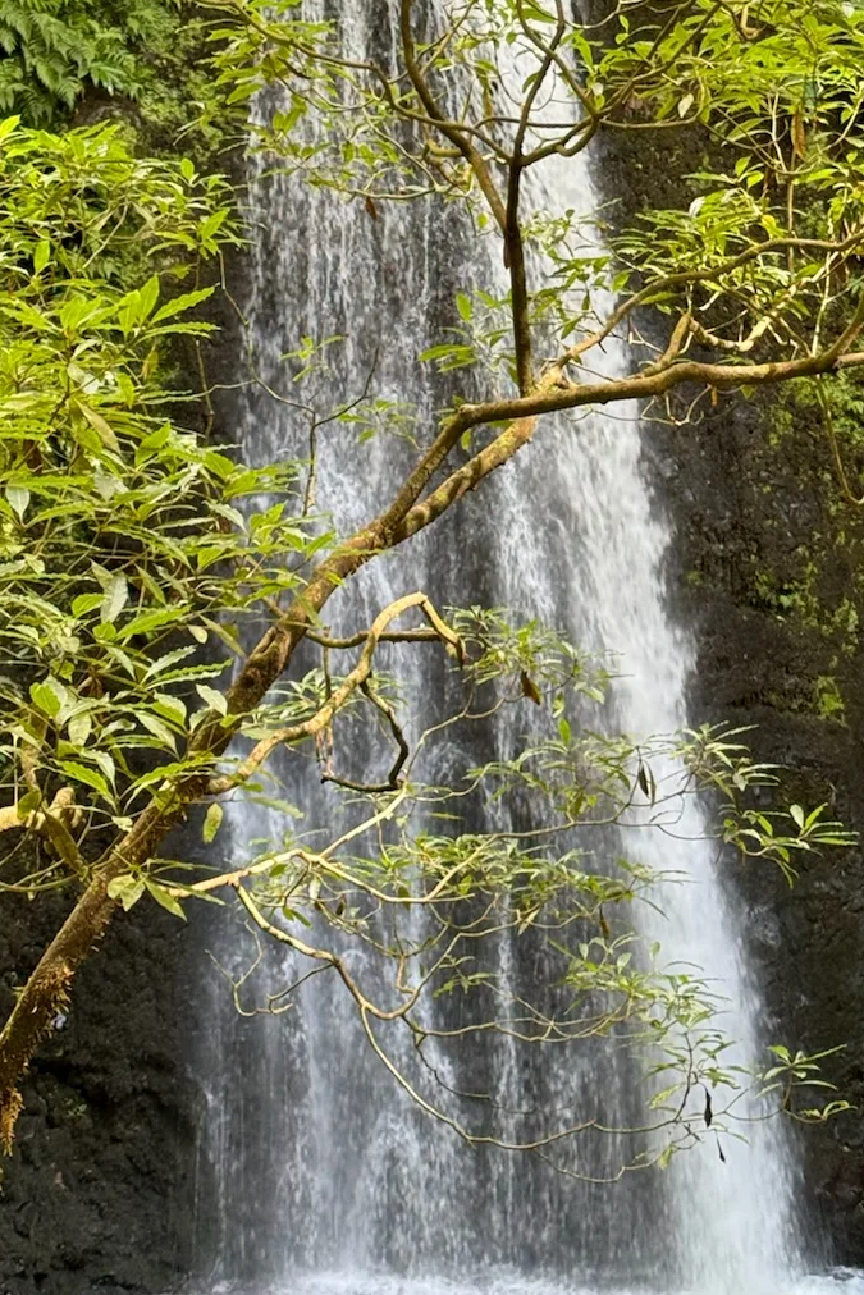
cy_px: 381
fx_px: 3634
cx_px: 499
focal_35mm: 101
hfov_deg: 13.6
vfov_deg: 20.1
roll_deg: -0.8
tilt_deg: -8.6
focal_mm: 6.76
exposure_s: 1/66
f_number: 1.78
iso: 100
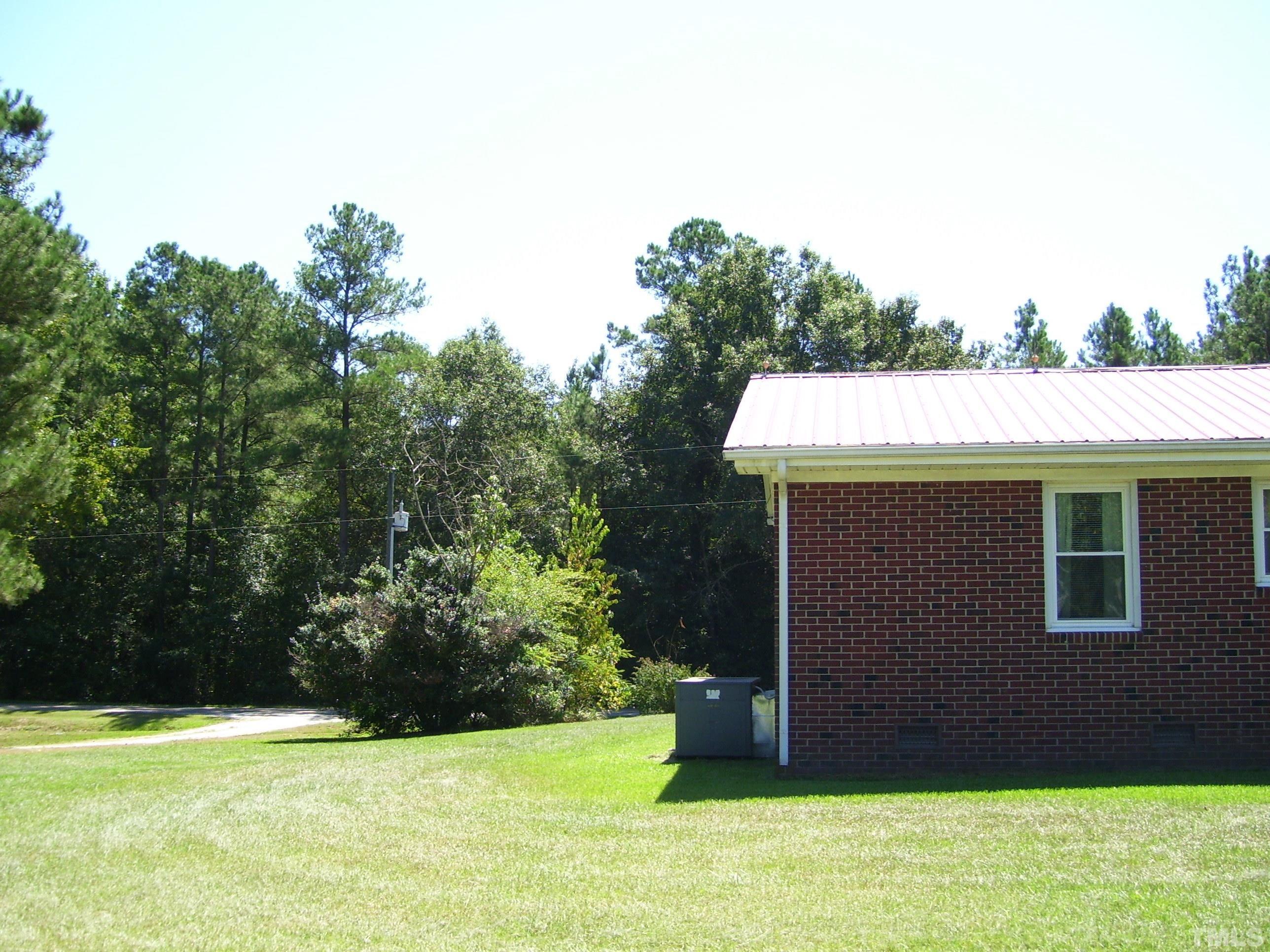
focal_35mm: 37
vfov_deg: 38.7
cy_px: 476
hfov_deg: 50.1
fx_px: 1357
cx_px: 635
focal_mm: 6
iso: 80
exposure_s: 1/500
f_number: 2.7
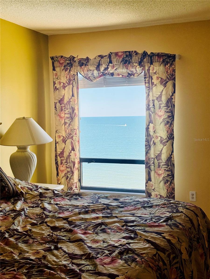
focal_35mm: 48
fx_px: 388
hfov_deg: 30.3
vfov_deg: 39.7
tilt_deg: -4.6
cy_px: 140
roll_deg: +1.5
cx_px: 105
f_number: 1.78
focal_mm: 6.76
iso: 64
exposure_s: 1/598
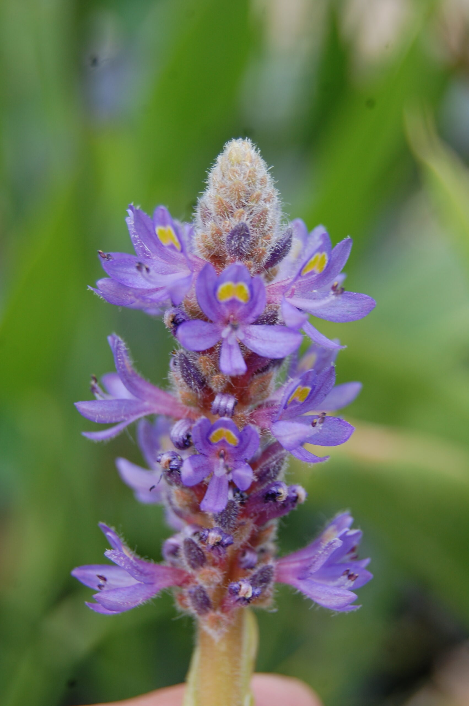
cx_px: 234
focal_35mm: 82
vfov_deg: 24.6
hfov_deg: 16.5
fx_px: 1615
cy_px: 353
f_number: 6.3
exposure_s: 1/160
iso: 200
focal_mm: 55
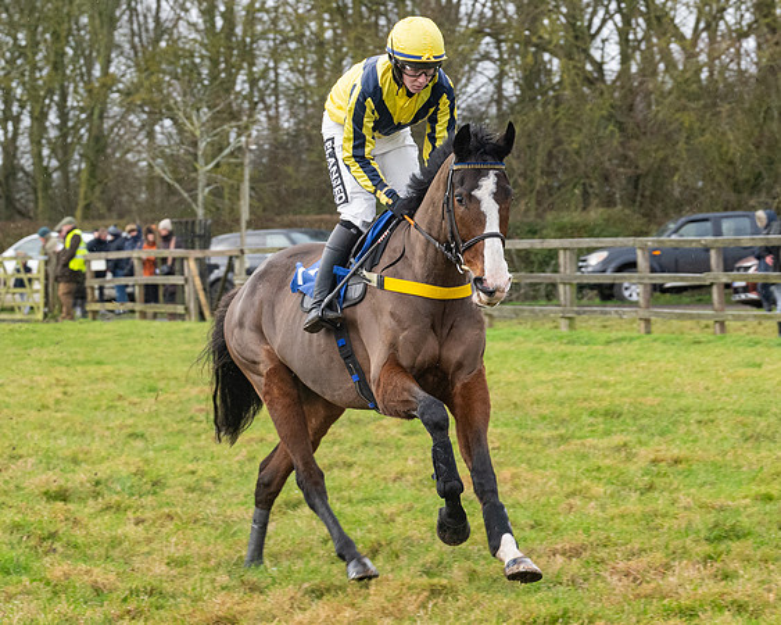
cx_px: 417
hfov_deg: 11.0
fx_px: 4039
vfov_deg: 8.8
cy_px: 290
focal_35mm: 175
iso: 800
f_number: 5
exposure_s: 1/500
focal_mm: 78
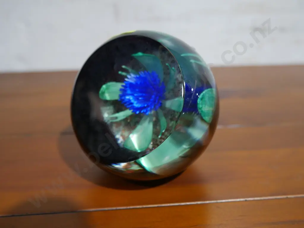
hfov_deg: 49.0
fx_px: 334
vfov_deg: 37.8
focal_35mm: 38
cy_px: 114
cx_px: 152
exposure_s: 1/60
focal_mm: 19
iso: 640
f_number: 4.1
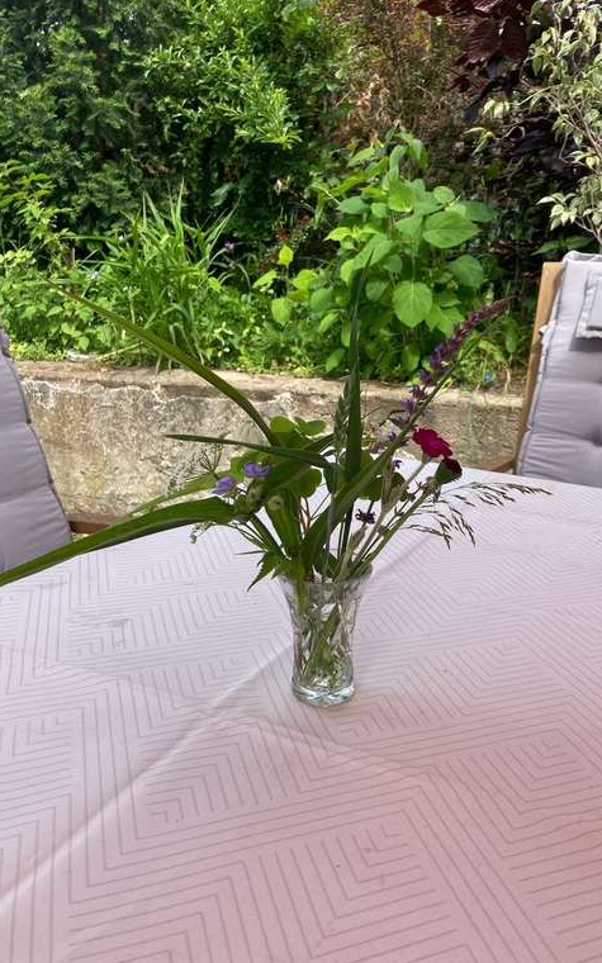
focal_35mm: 30
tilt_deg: -14.5
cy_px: 483
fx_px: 788
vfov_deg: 62.9
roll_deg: -0.4
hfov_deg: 41.8
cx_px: 340
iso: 20
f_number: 1.8
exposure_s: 1/656
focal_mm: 3.99
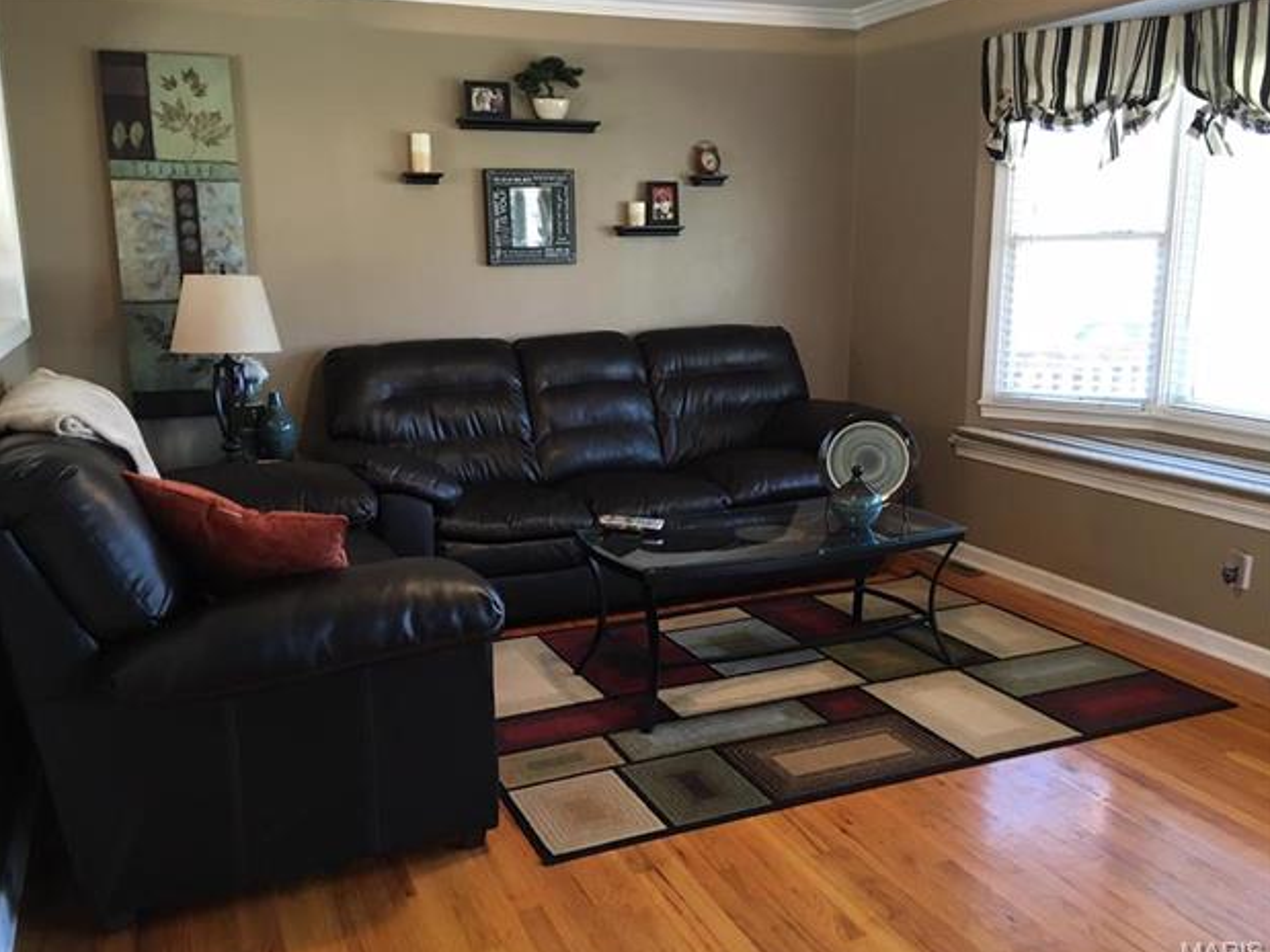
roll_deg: -0.7
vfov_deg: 46.8
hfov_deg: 60.0
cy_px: 480
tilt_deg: -9.0
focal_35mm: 30
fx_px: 1100
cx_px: 620
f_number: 2.2
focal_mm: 4.15
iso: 80
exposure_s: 1/15
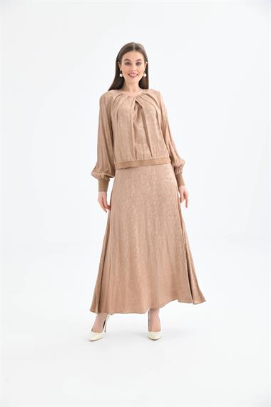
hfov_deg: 24.2
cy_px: 204
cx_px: 136
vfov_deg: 35.6
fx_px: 632
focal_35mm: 56
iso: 250
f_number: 7.1
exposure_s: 1/125
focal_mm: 56
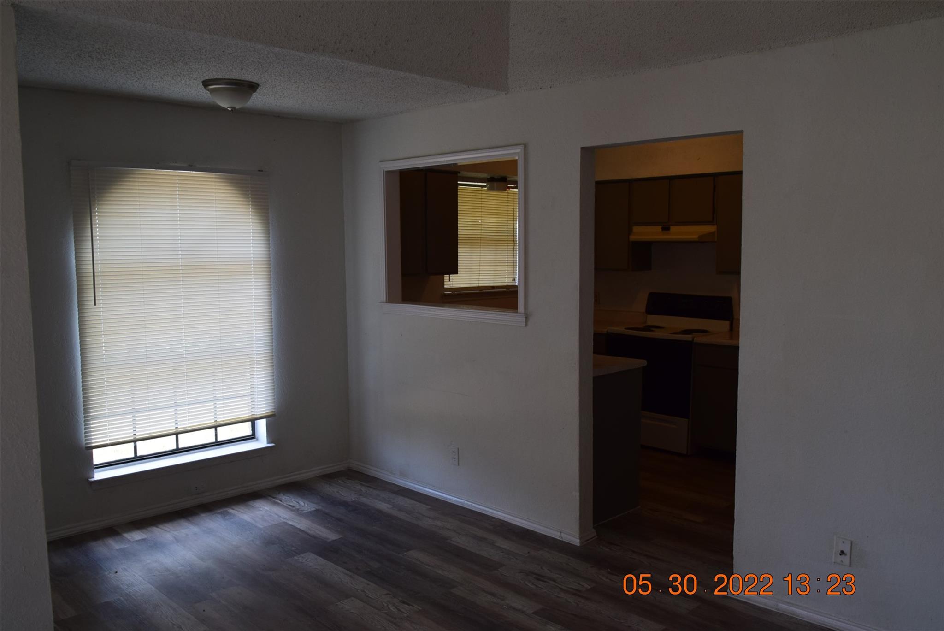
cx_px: 472
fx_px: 708
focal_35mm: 27
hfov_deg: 67.4
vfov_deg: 48.0
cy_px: 316
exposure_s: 1/50
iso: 400
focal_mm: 18
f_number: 8
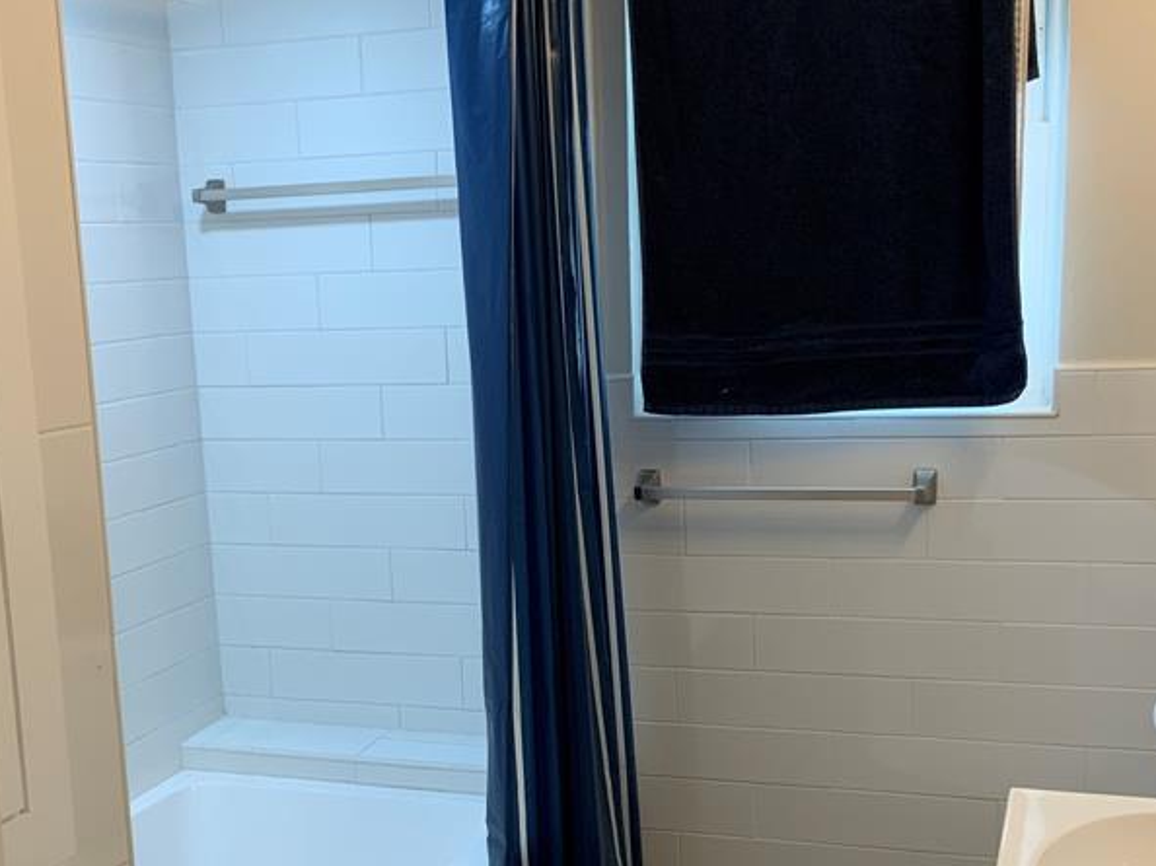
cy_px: 557
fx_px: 1669
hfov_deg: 38.1
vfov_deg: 28.9
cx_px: 485
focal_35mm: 50
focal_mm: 3
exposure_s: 1/60
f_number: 1.8
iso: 50
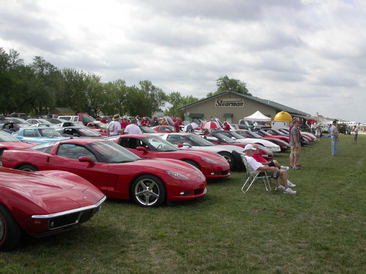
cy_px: 137
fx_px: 402
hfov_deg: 49.0
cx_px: 183
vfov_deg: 37.7
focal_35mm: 38
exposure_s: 1/274
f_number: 7.5
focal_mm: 7.85
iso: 100
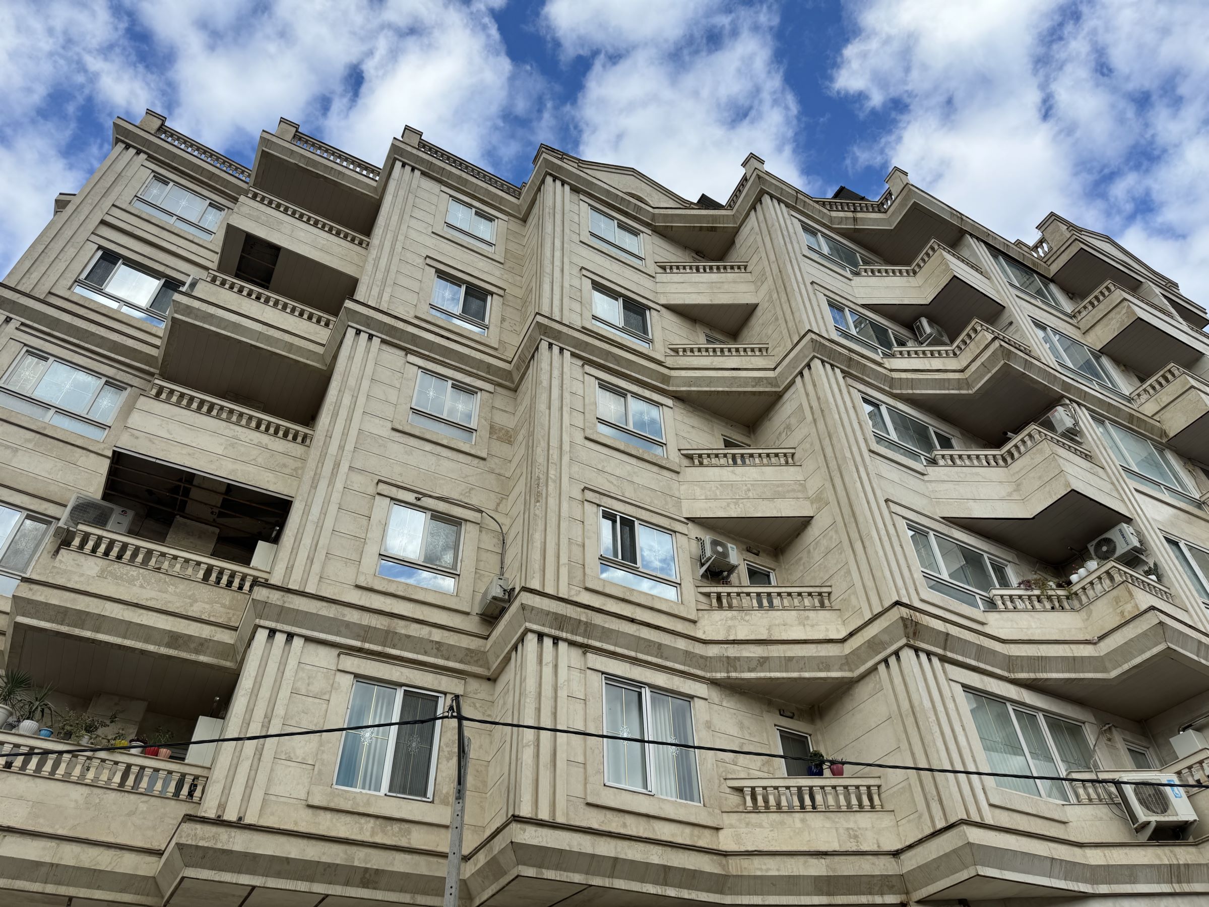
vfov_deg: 56.8
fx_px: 838
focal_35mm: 24
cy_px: 454
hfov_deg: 71.6
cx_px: 604
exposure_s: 1/2331
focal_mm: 6.76
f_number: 1.78
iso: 80
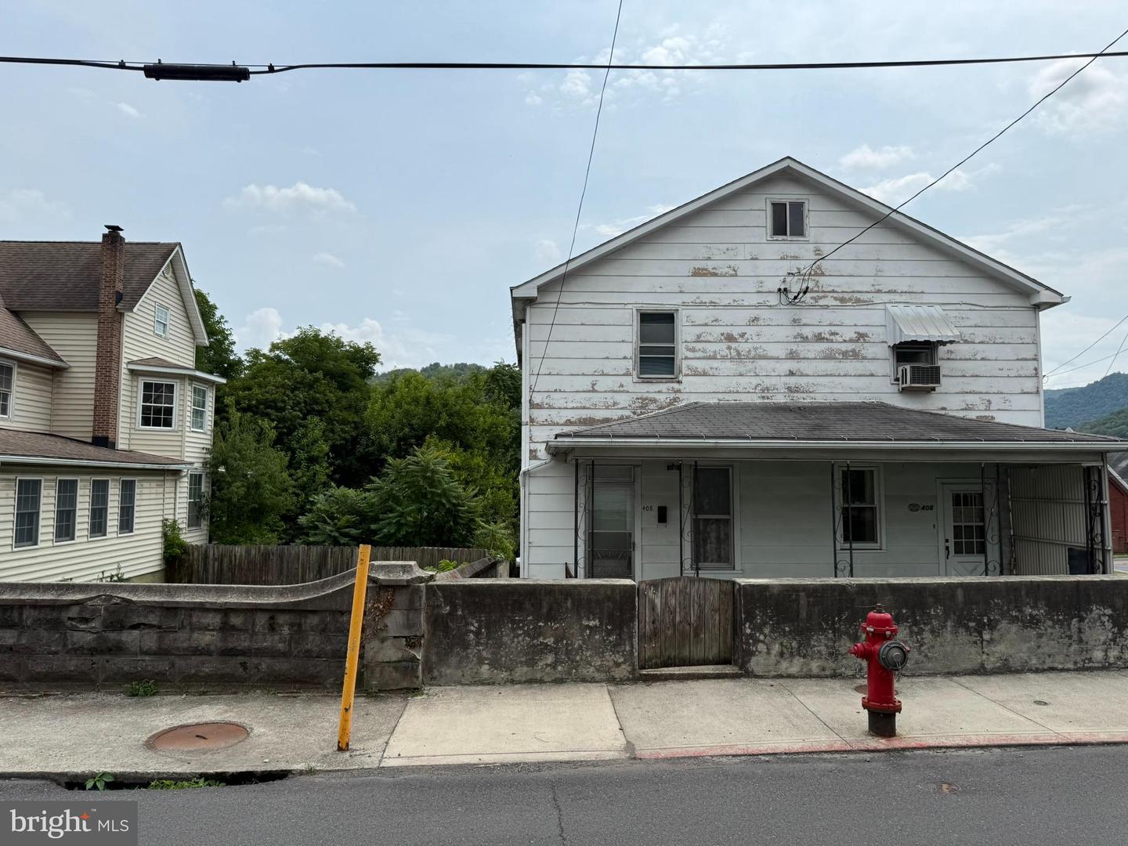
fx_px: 782
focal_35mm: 24
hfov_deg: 71.6
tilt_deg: +4.9
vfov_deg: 56.8
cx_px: 564
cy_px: 423
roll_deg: -0.6
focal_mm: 6.76
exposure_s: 1/8130
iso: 80
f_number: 1.78
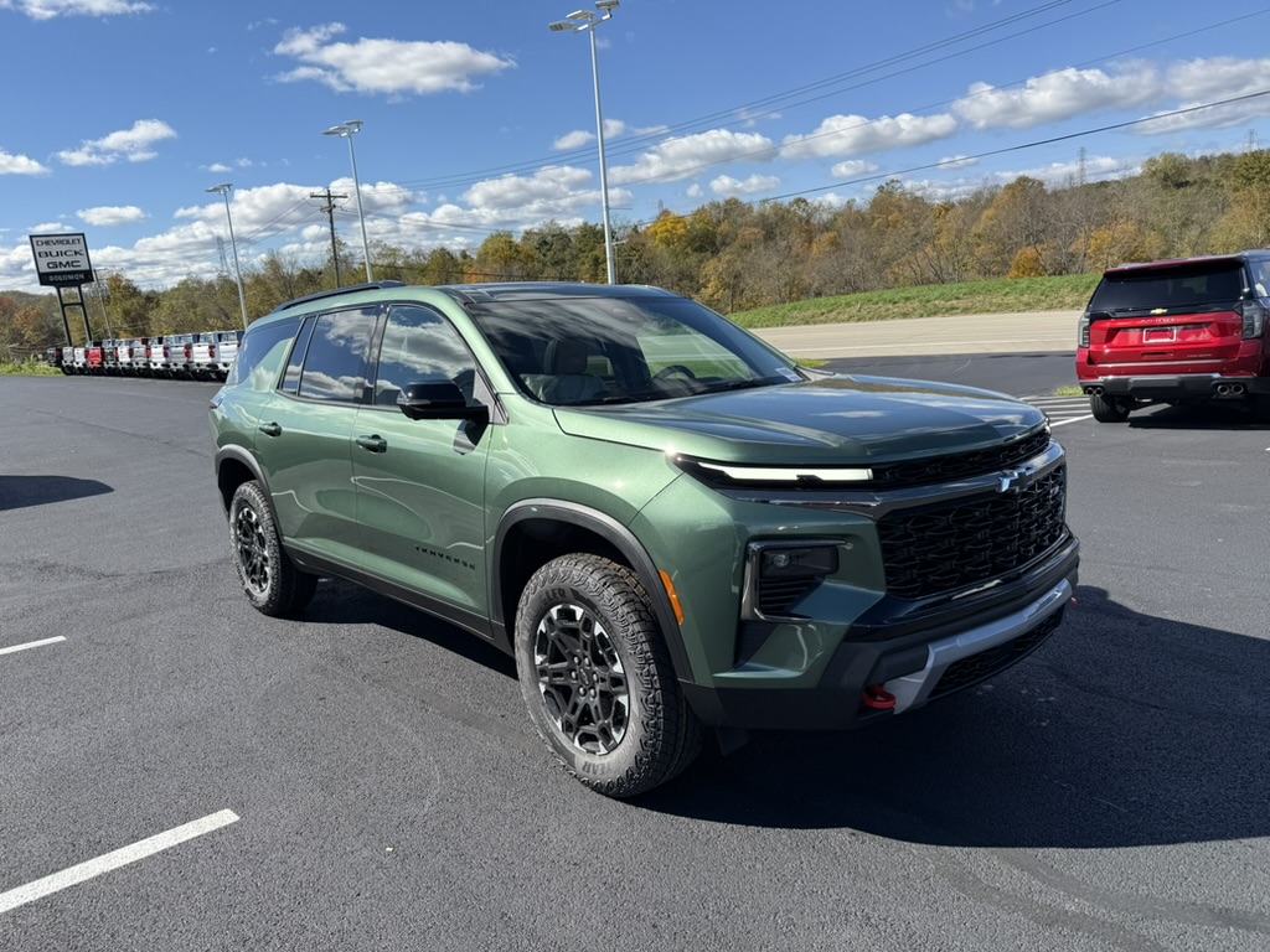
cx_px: 635
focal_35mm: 24
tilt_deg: -14.4
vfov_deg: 56.8
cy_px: 476
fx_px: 881
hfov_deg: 71.6
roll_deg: +3.4
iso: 80
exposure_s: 1/3425
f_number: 1.78
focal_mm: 6.76
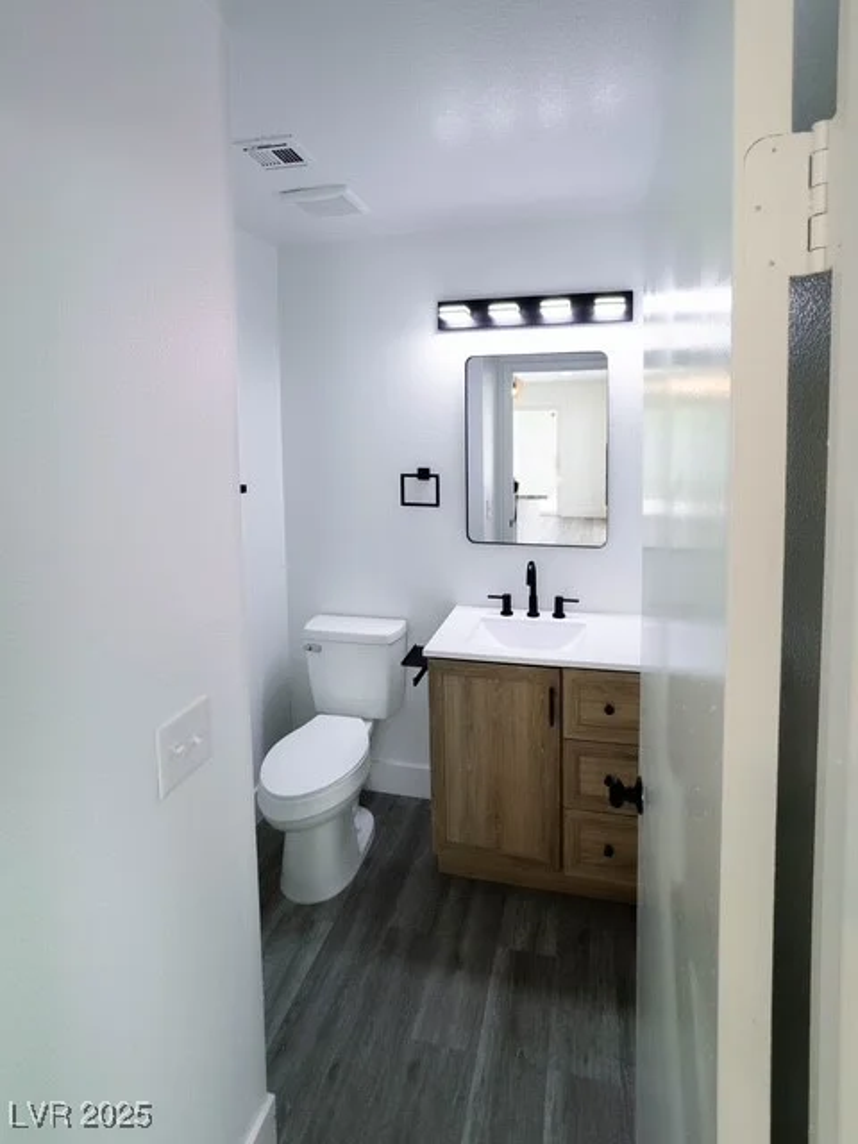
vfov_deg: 102.1
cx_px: 429
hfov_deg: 85.7
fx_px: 463
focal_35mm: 14
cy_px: 572
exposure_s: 1/120
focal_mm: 2.22
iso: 50
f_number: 2.2
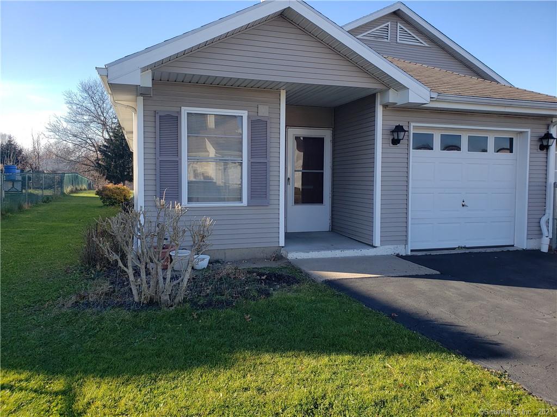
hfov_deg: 67.3
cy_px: 208
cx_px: 278
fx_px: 418
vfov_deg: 53.1
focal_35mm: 26
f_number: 2.4
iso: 50
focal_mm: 4.3
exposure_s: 1/552
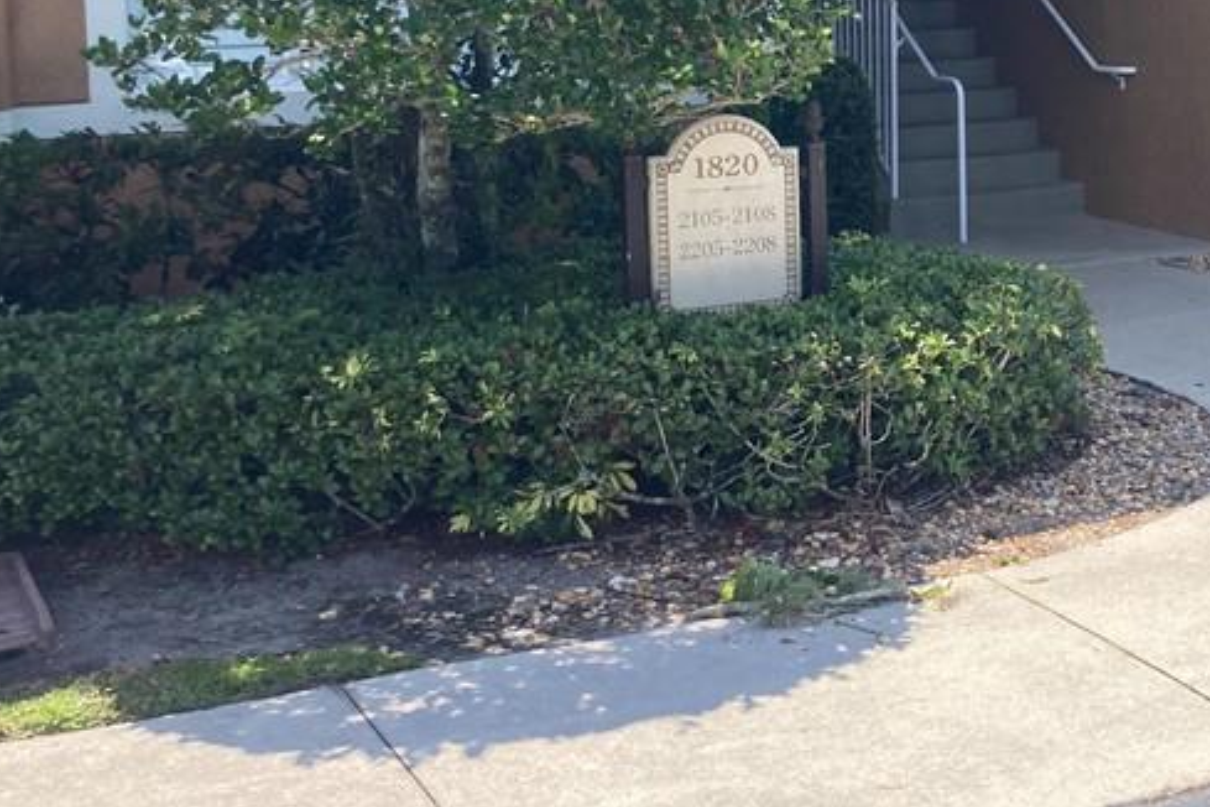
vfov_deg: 21.8
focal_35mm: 61
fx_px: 2050
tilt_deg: -4.2
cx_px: 1109
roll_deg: +0.7
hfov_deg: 31.2
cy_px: 97
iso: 20
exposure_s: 1/759
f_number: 1.8
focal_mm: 3.99
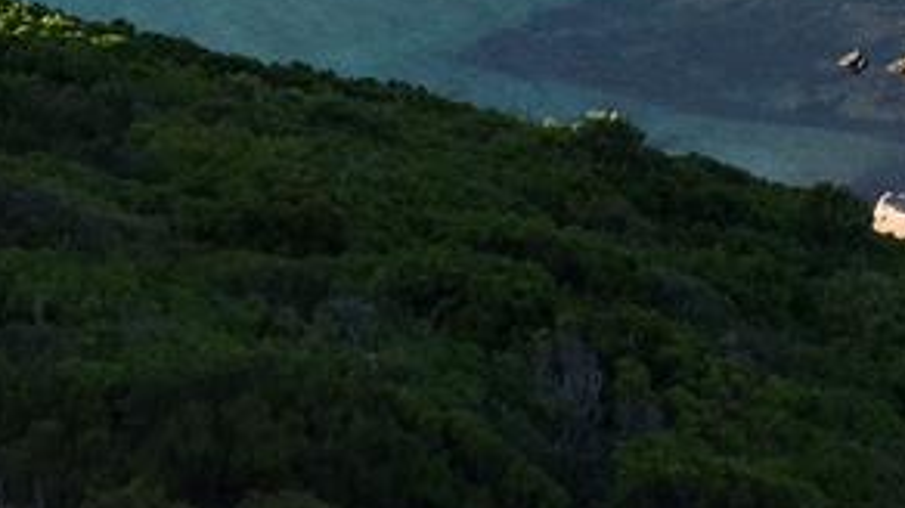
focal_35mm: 130
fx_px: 3118
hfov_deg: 15.8
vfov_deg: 8.7
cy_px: -585
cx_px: 1147
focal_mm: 4.15
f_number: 2.2
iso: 32
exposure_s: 1/964
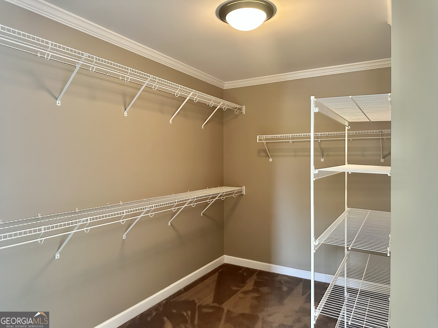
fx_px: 304
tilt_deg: -0.9
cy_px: 164
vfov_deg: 56.8
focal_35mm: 24
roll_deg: +0.1
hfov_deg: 71.6
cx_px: 219
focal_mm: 6.86
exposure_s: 1/40
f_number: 1.78
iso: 800
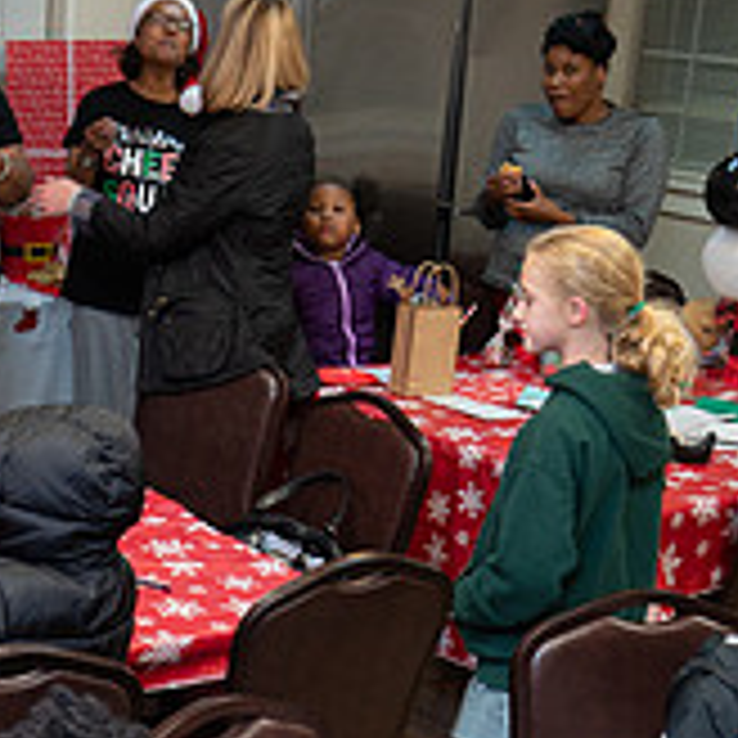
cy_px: 556
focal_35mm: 72
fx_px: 1737
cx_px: -99
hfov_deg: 22.5
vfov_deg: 23.7
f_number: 4.5
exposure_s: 1/30
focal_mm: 24
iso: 640
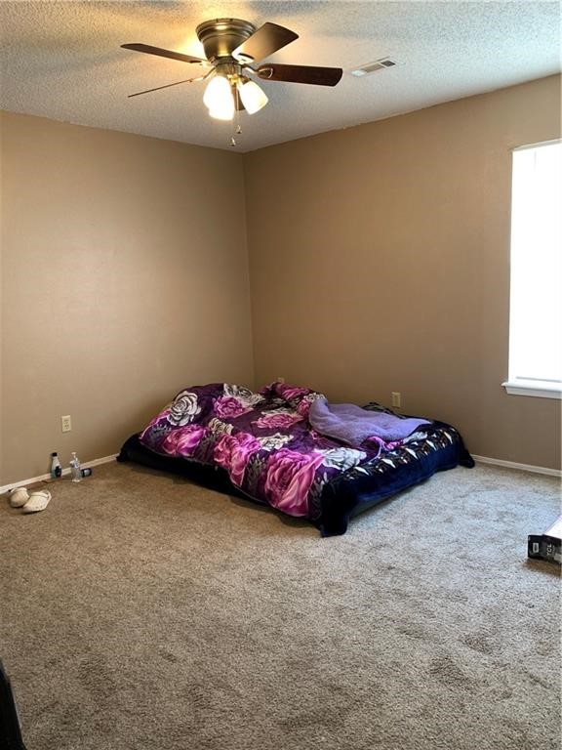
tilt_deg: -8.1
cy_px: 375
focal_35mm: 26
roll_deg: +2.5
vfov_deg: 67.3
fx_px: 563
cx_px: 281
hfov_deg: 53.1
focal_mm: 4.25
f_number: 1.8
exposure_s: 1/40
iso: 320
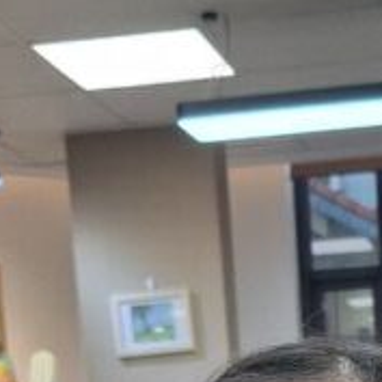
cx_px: 378
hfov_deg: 14.9
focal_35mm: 115
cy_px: 747
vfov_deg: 13.2
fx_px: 1436
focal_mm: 5.54
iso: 64
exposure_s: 1/100
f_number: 1.8
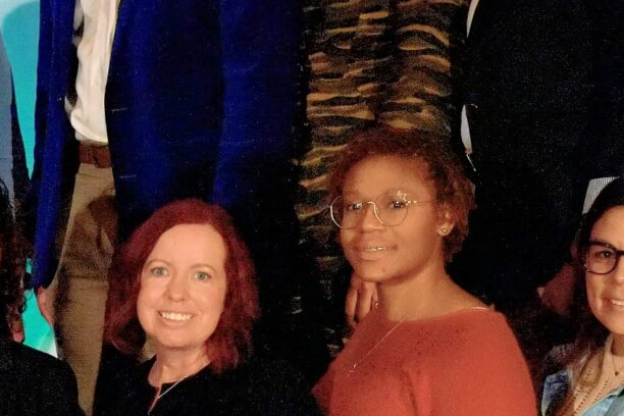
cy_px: 370
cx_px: 16
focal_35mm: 159
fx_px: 2756
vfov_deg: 8.6
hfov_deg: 12.8
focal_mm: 38
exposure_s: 1/160
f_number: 7.1
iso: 200
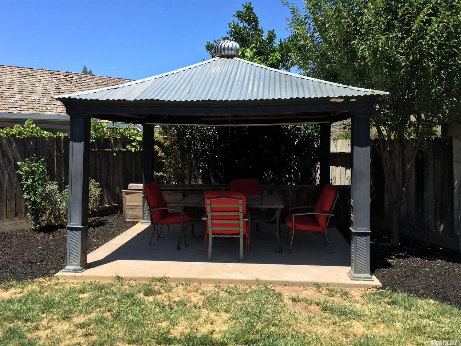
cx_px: 230
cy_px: 173
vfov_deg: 48.2
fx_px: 386
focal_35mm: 29
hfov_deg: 61.7
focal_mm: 4.15
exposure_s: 1/1054
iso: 25
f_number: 2.2
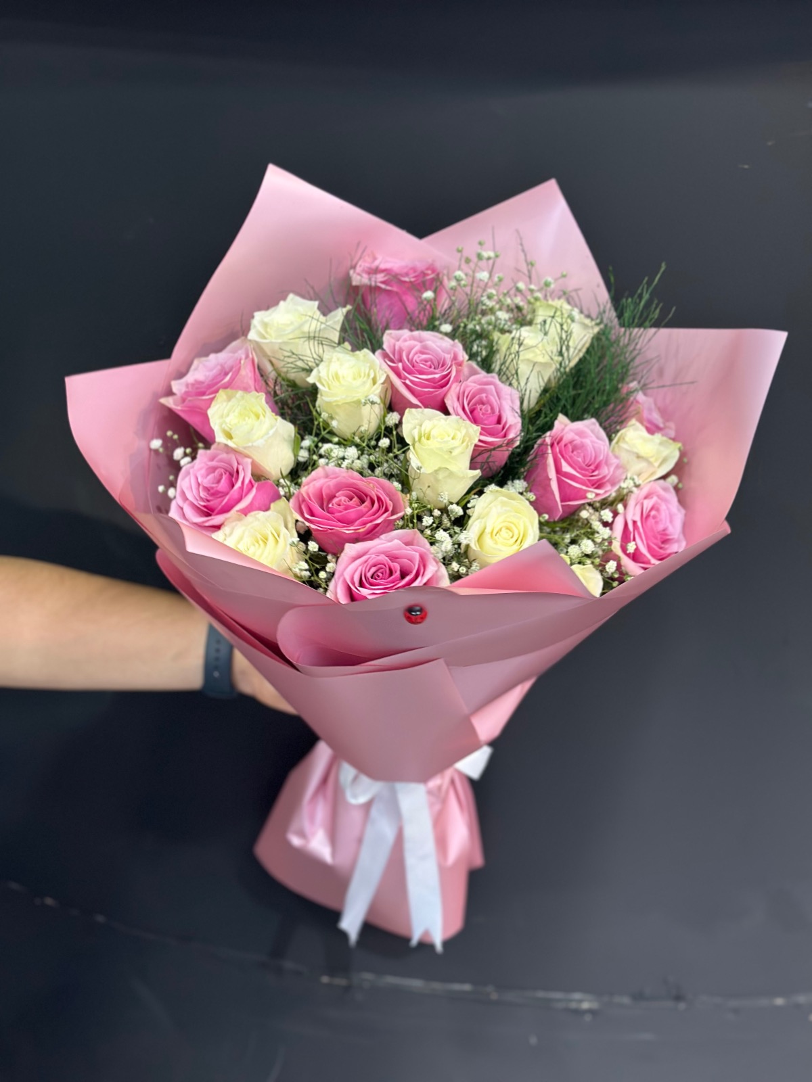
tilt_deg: -22.3
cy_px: 541
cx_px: 406
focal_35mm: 48
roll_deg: -1.0
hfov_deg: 30.3
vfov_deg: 39.7
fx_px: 1501
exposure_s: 1/50
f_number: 1.78
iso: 250
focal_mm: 6.86
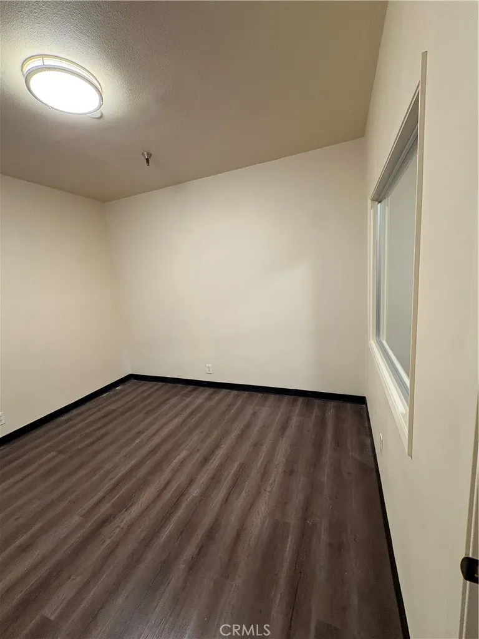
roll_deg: +4.3
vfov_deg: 102.1
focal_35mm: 14
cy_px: 320
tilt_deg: -7.6
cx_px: 240
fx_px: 258
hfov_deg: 85.7
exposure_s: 1/60
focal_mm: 2.22
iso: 400
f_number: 2.2
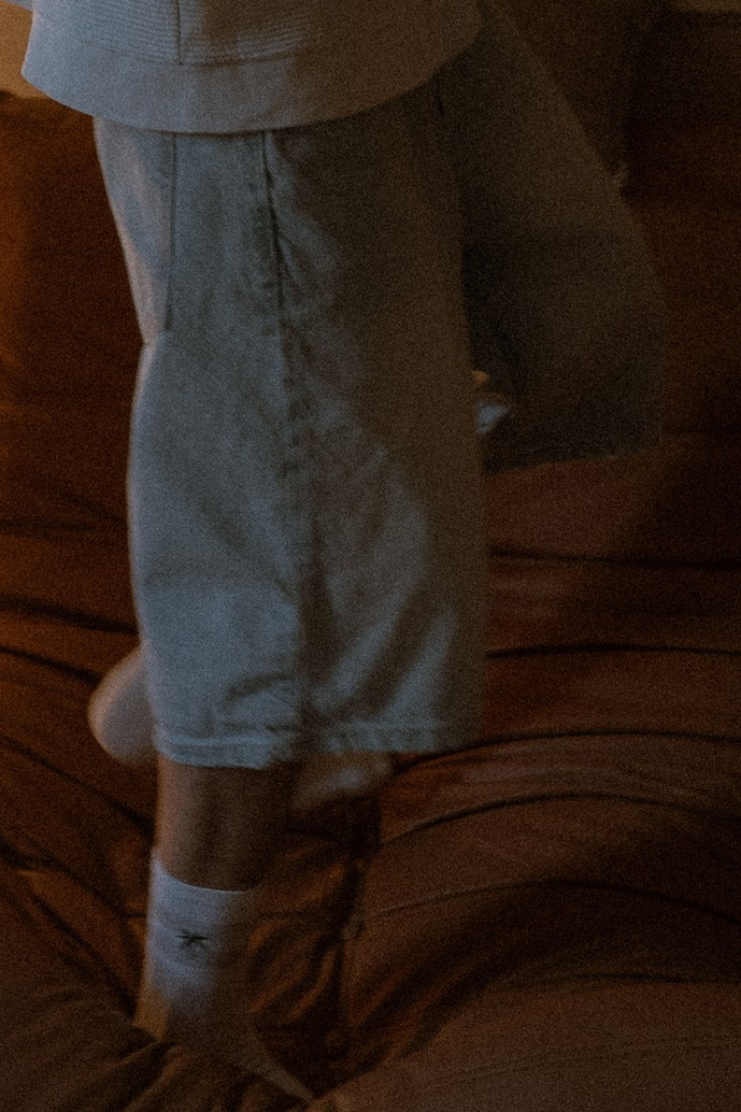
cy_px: -534
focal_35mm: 130
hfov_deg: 10.5
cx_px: 505
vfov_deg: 14.7
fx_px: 4015
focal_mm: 35
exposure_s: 1/50
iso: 1000
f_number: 3.5
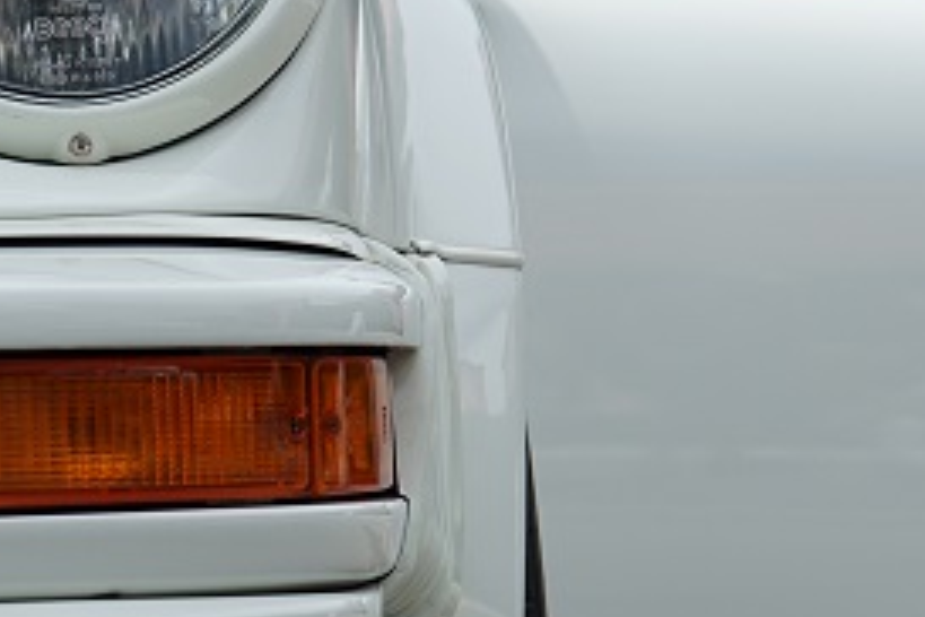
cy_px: 224
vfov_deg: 7.5
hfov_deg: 11.1
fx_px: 4702
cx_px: 14
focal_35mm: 183
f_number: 5.6
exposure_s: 1/640
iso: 100
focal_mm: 50
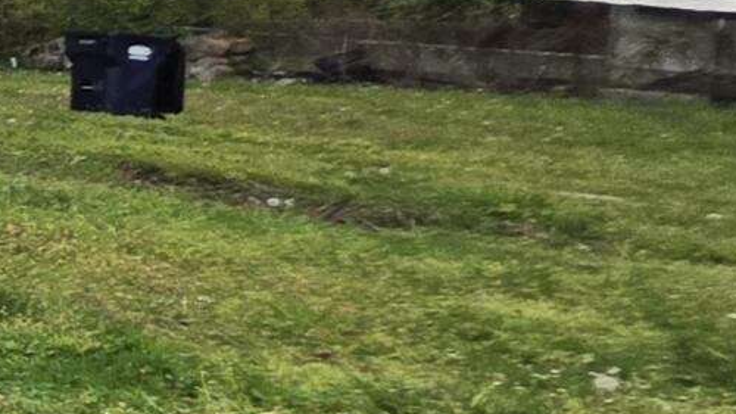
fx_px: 1658
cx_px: -1453
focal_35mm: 85
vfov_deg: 13.9
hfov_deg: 11.6
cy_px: -35
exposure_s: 1/120
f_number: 1.9
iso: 25
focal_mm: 2.2
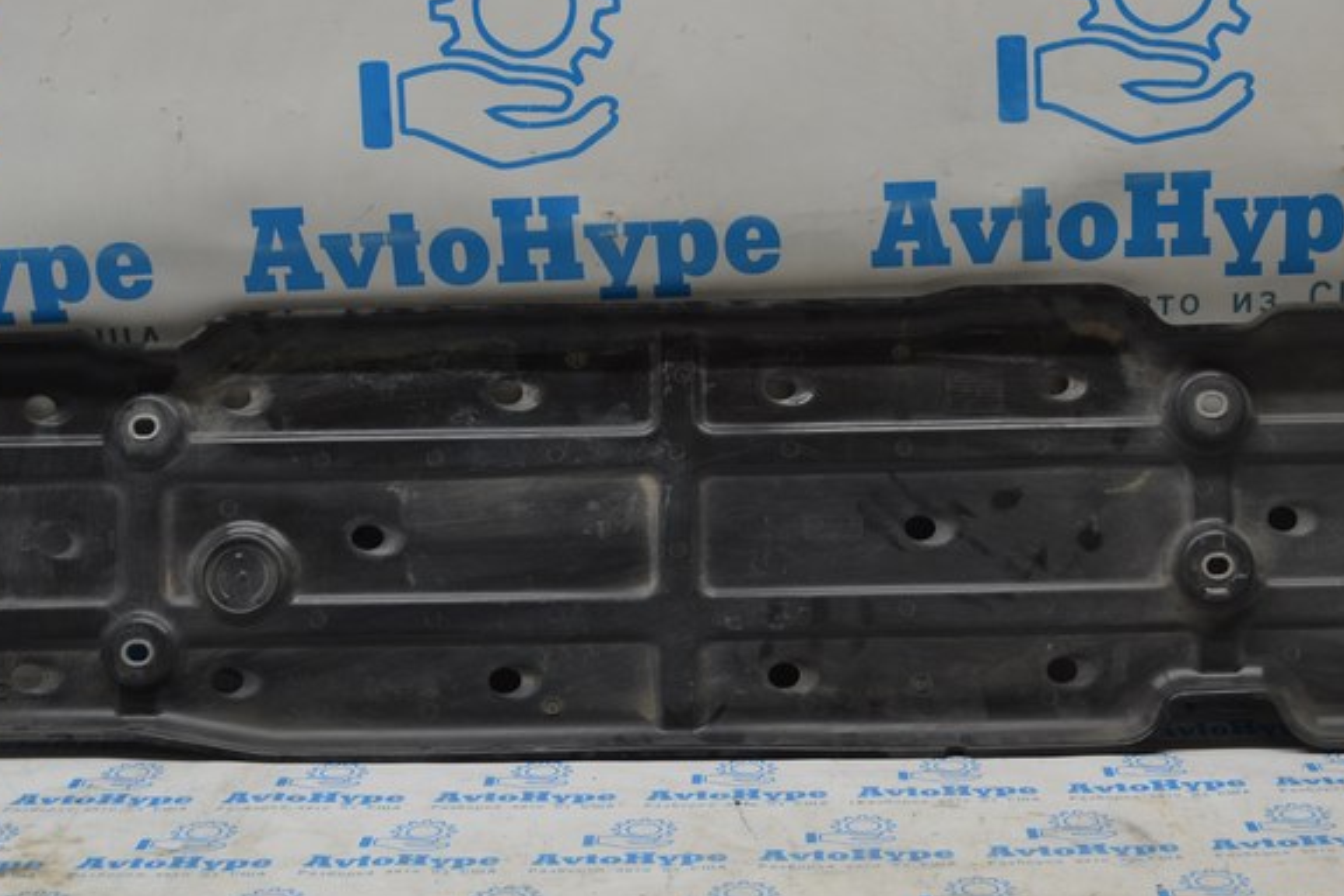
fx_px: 2389
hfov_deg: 31.2
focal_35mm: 64
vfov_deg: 21.2
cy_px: 326
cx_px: 861
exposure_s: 1/100
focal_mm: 24
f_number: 5
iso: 400
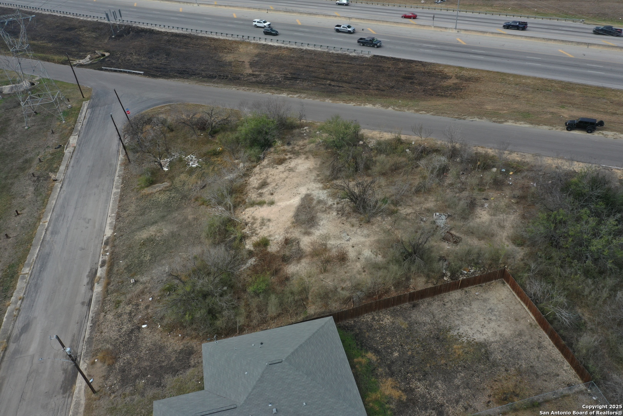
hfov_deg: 65.5
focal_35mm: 28
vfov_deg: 46.4
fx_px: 485
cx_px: 312
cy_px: 208
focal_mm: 10.26
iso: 100
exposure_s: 1/120
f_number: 7.1
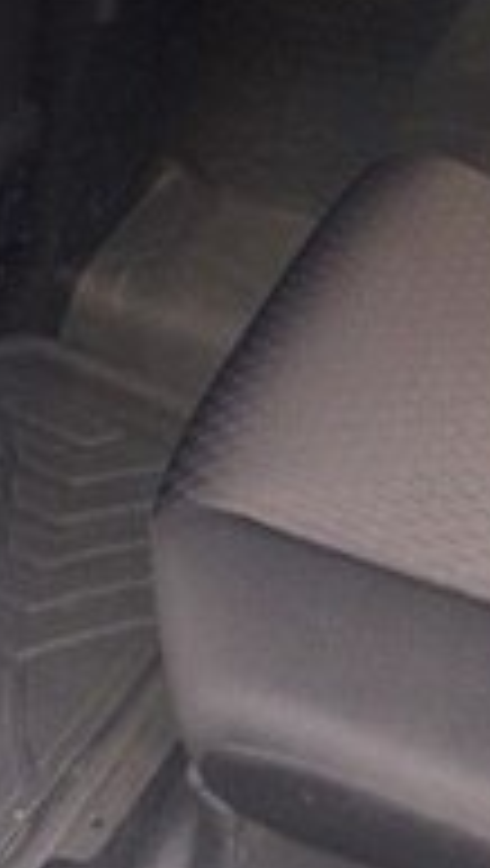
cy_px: -139
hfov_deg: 14.8
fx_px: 1865
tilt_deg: -27.6
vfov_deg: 24.1
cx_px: 459
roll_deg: +0.9
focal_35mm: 81
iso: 50
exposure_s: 1/50
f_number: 2.2
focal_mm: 4.15
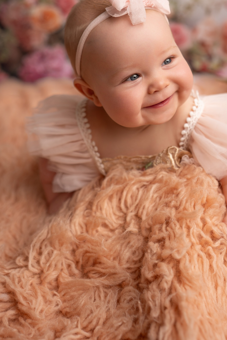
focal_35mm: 53
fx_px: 501
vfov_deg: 37.0
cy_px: 105
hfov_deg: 25.4
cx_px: 150
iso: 100
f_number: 2
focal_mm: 35
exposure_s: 1/160
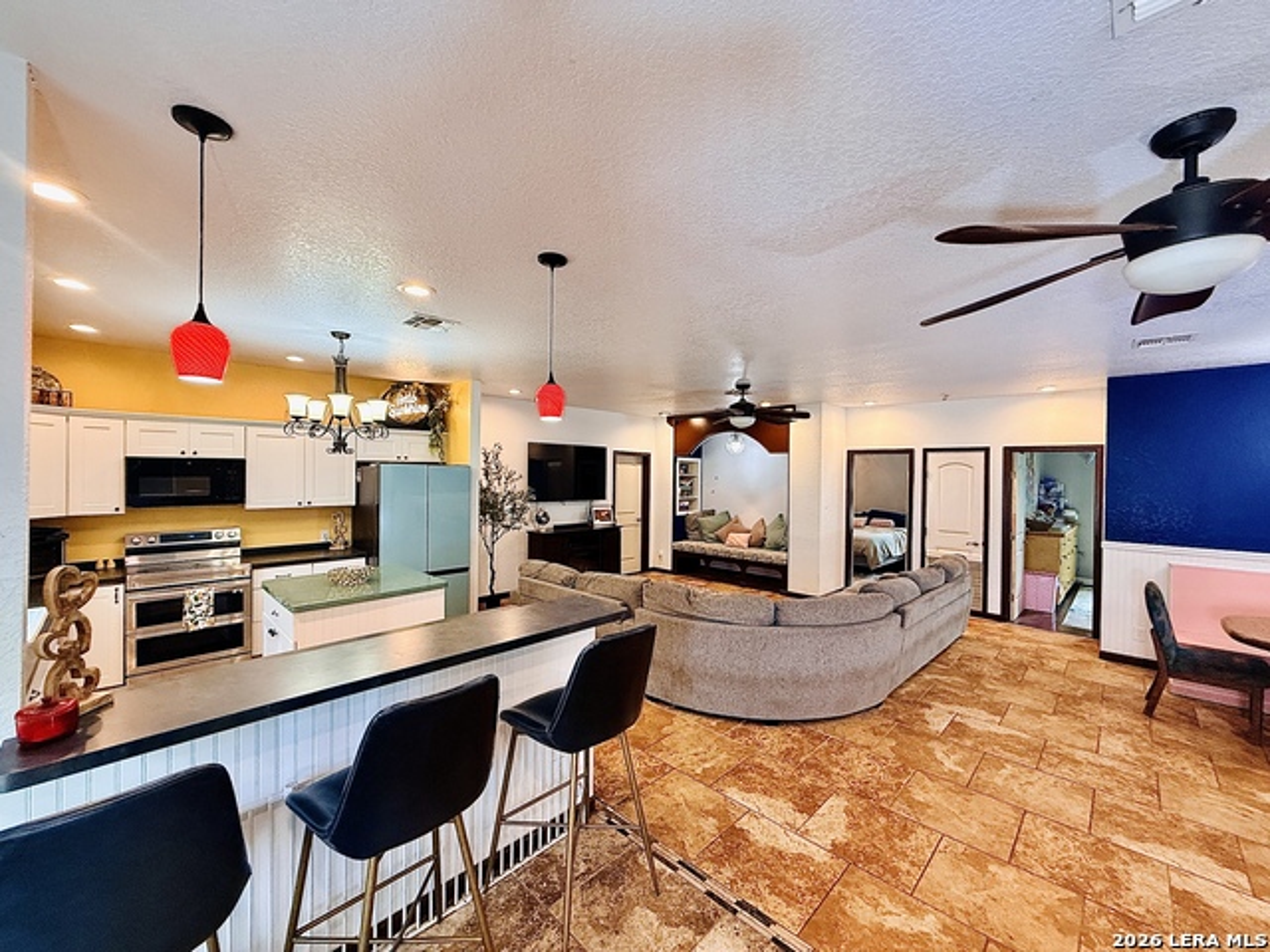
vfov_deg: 85.7
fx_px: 514
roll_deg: -0.8
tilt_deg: +0.7
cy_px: 476
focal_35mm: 14
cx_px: 635
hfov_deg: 102.1
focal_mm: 2.22
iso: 250
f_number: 2.2
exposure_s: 1/60
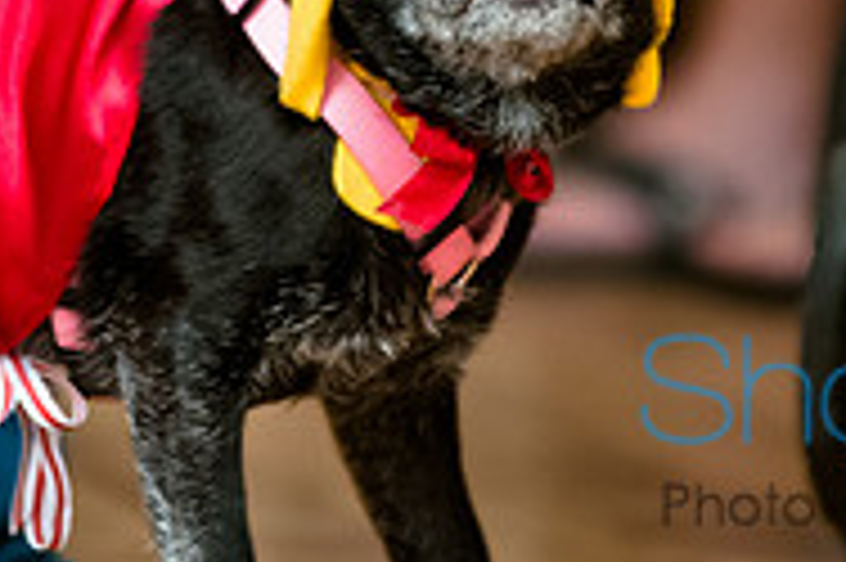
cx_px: 54
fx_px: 21742
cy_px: -245
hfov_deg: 2.2
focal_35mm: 926
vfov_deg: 1.5
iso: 200
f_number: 2.8
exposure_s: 1/200
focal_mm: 200
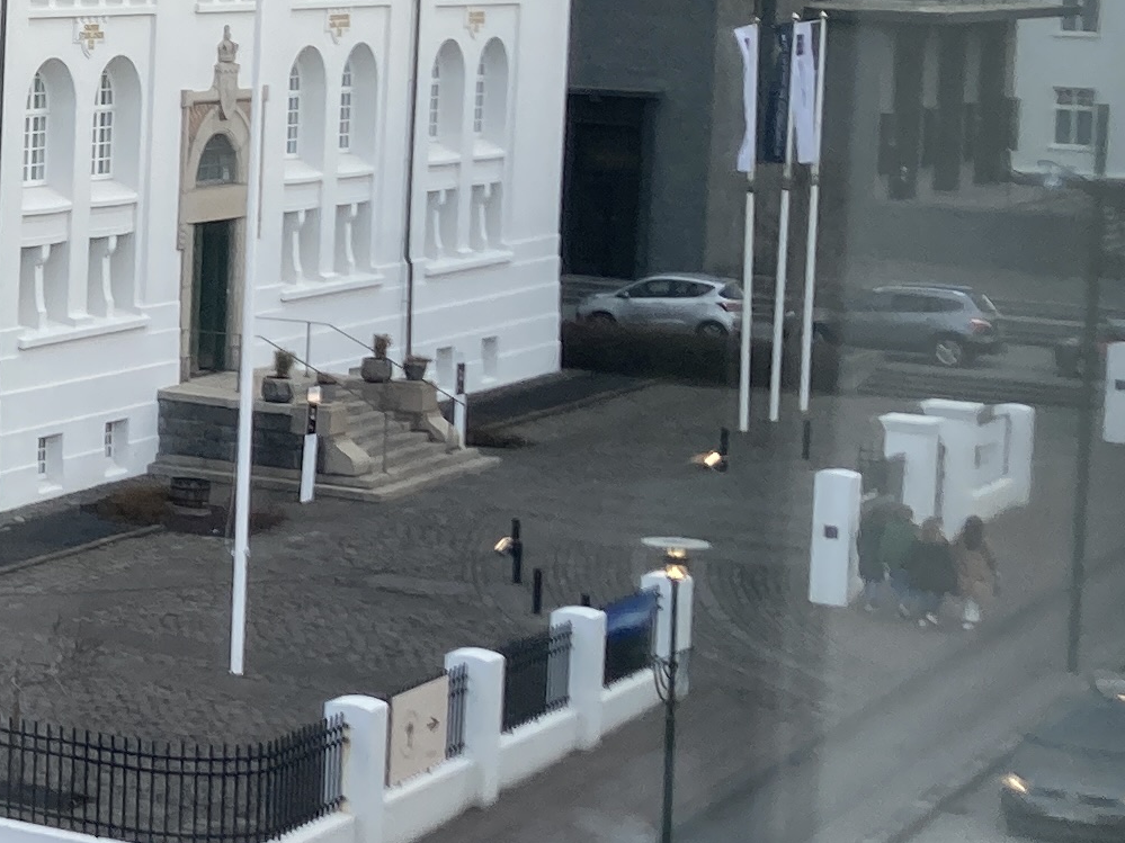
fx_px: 3672
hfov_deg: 15.5
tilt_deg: -3.3
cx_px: -749
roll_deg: -1.8
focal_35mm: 113
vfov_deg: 13.0
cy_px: 163
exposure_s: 1/400
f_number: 1.8
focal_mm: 3.99
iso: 20
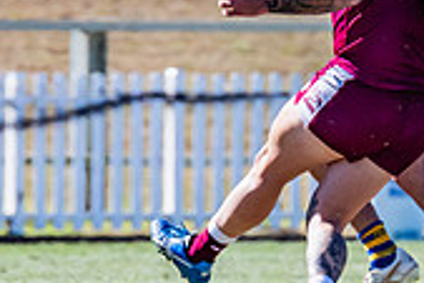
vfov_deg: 0.7
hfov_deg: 1.1
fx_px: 21878
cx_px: 223
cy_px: 60
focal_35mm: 1856
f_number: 7.1
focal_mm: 420
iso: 800
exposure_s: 1/1600
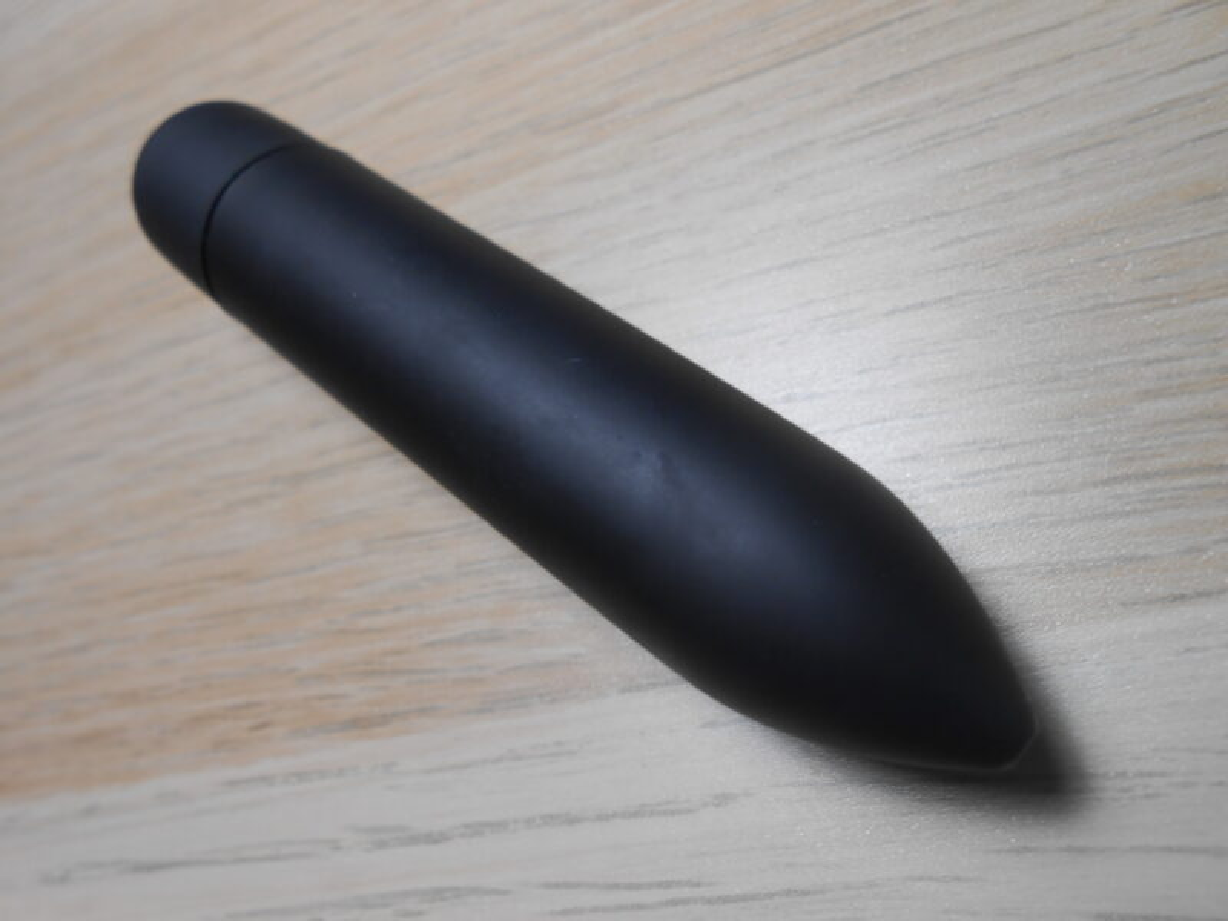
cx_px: 614
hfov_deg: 67.3
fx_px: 922
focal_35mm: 26
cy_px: 460
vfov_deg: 53.1
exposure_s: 1/40
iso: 80
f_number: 3.5
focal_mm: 4.6
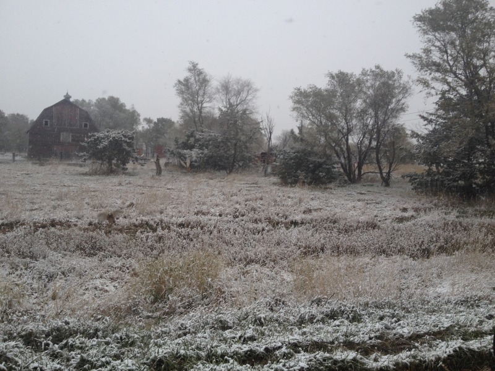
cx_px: 248
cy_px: 186
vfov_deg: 40.7
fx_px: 500
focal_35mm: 35
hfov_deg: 52.6
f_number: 2.4
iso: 50
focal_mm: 4.28
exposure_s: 1/339
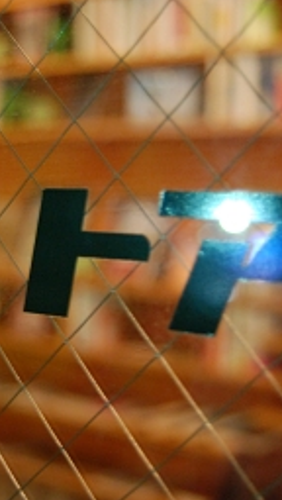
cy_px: 251
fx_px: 1021
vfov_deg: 27.5
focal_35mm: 77
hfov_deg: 15.6
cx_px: 64
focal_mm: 32
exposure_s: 1/2.5
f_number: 4.5
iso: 1600
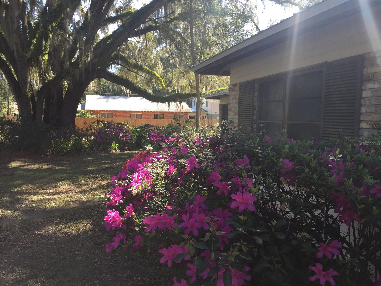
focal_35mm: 29
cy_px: 143
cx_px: 190
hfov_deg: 61.7
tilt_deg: -5.3
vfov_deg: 48.2
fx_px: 319
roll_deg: -0.9
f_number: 2.2
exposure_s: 1/233
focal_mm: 4.15
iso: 32
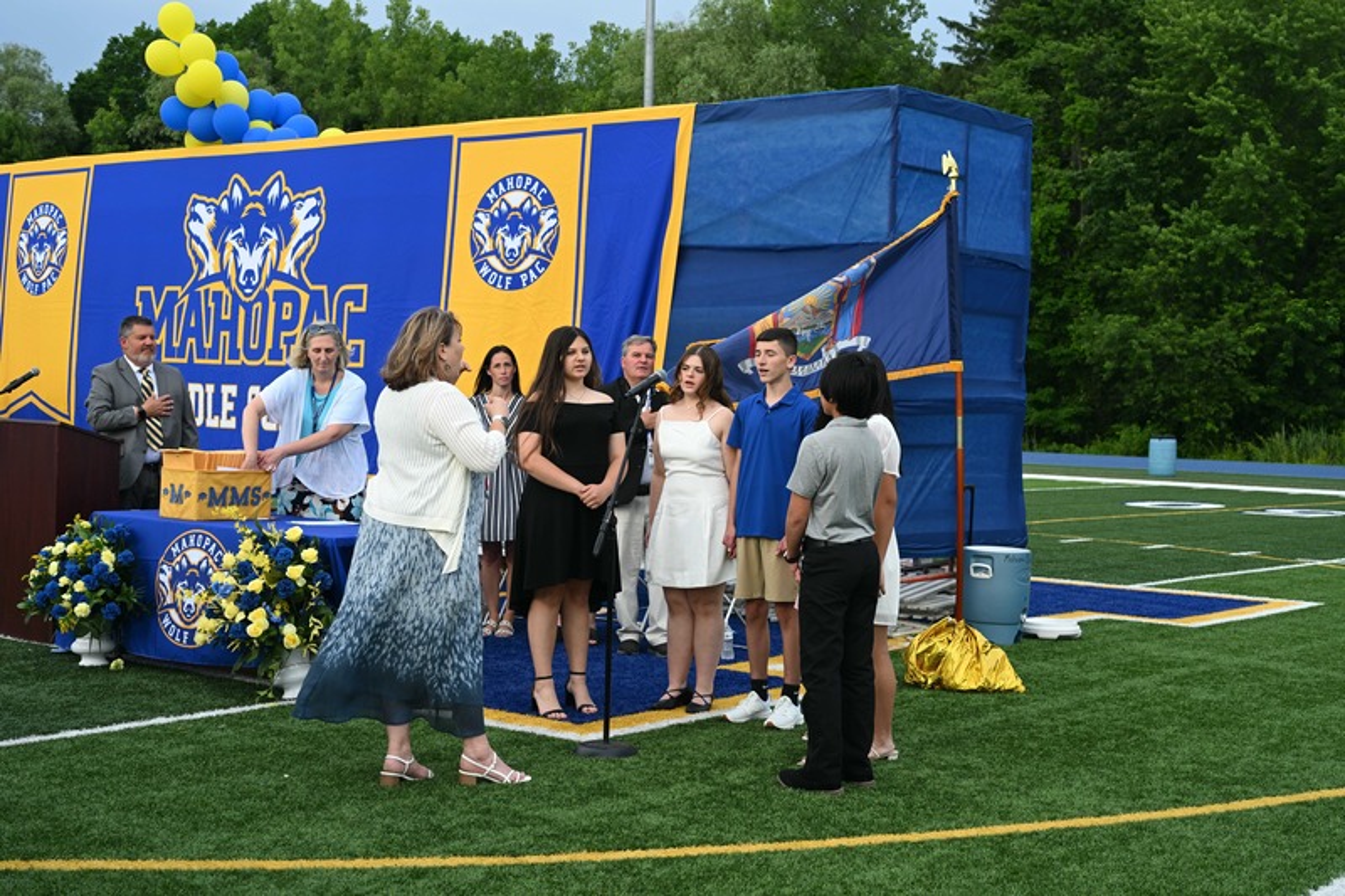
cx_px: 672
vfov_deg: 27.0
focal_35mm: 50
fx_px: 1868
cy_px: 448
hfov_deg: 39.6
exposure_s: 1/500
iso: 400
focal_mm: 50
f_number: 6.3
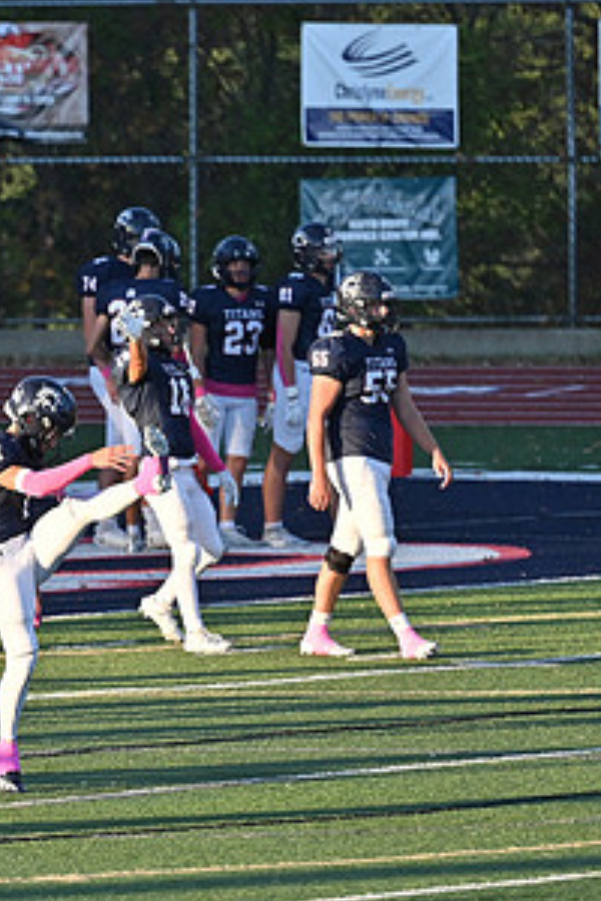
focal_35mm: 580
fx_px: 14523
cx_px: -36
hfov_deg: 2.4
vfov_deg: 3.6
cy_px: 467
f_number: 4
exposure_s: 1/1000
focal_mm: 200
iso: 180
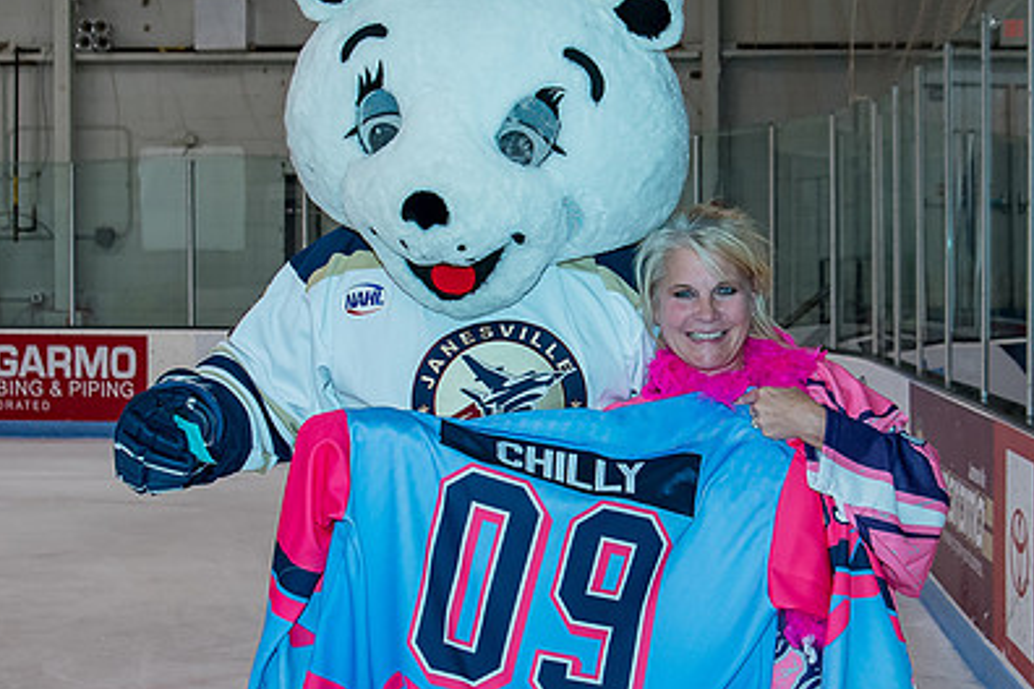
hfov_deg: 25.0
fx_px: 2326
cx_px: 603
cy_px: 354
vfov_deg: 16.9
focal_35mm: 81
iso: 400
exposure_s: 1/200
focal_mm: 28
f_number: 4.5
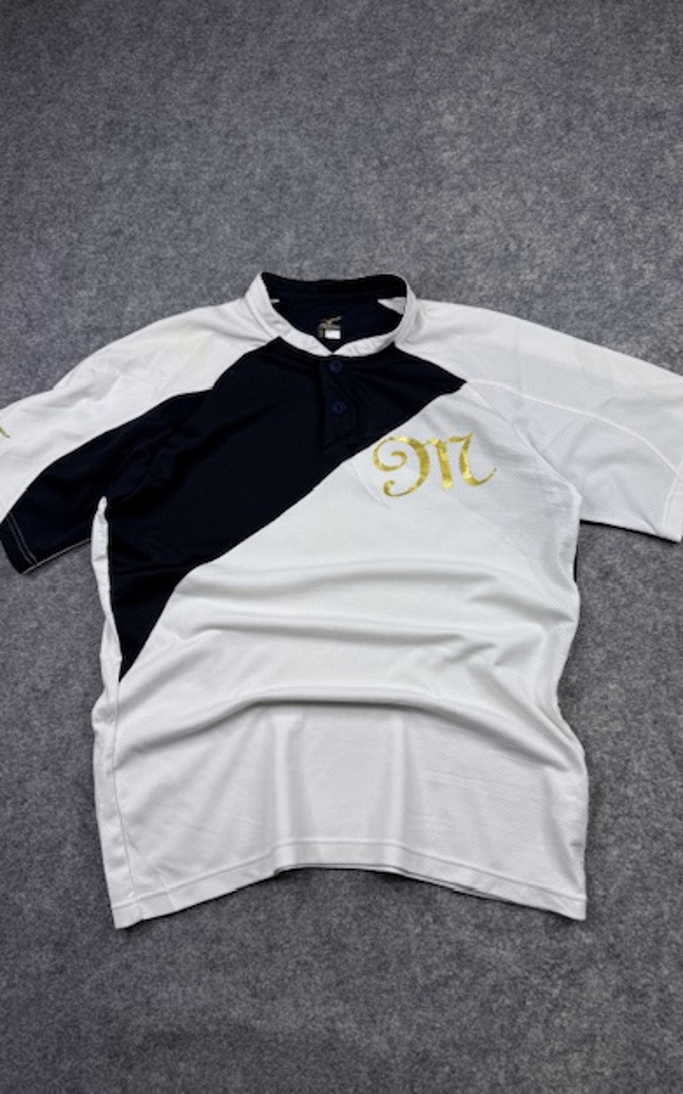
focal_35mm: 26
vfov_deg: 70.4
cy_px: 554
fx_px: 775
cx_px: 337
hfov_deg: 47.6
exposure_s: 1/497
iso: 80
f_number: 1.78
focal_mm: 6.76
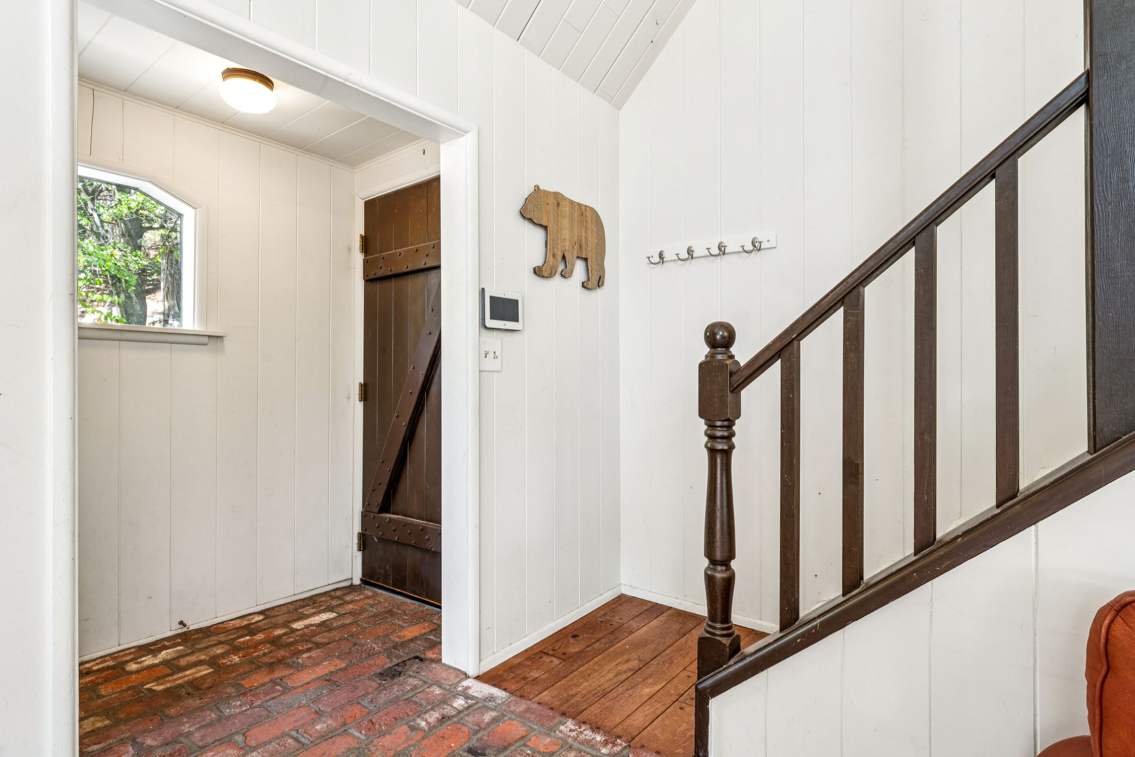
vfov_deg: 65.4
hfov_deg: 87.8
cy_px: 378
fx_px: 590
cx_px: 568
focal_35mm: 19
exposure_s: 1/1.25
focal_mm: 18.7
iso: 100
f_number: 13
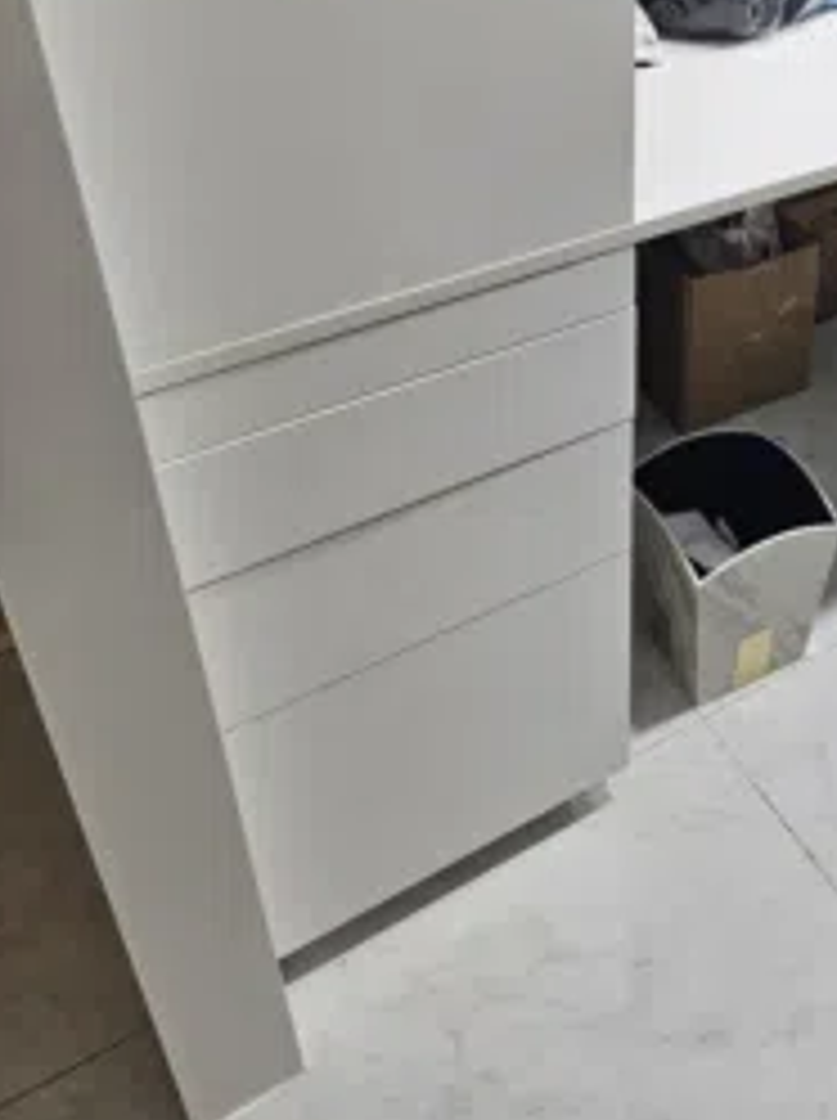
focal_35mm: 37
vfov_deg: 48.0
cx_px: 662
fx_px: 1196
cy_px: 256
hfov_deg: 37.3
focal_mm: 5.4
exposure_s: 1/100
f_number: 1.8
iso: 200
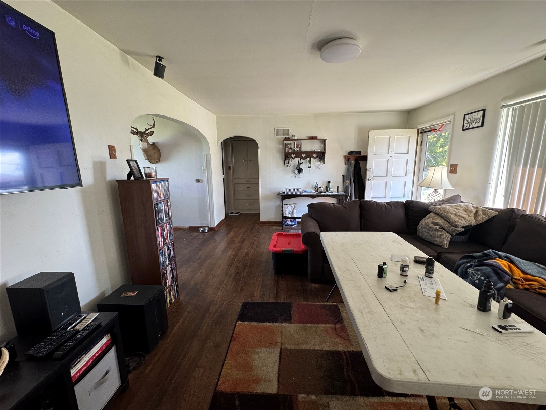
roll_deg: +0.4
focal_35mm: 14
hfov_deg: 102.1
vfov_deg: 85.7
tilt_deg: -10.7
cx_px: 273
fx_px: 221
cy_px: 205
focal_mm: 2.22
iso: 200
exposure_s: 1/60
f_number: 2.2
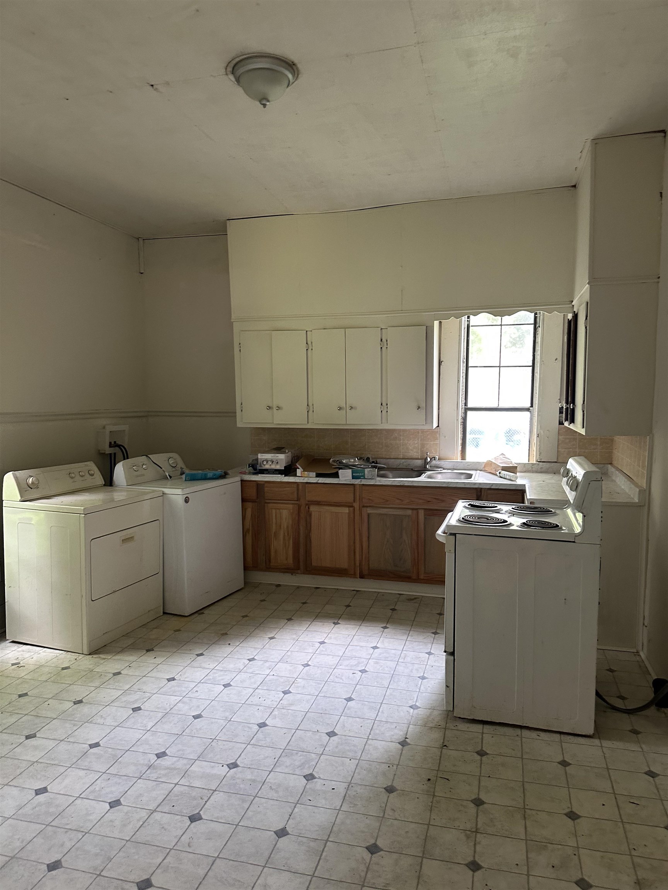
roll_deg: -2.3
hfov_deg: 56.8
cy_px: 445
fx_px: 618
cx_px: 334
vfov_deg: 71.6
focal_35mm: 24
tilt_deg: -3.4
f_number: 1.78
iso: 320
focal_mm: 6.86
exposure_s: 1/60
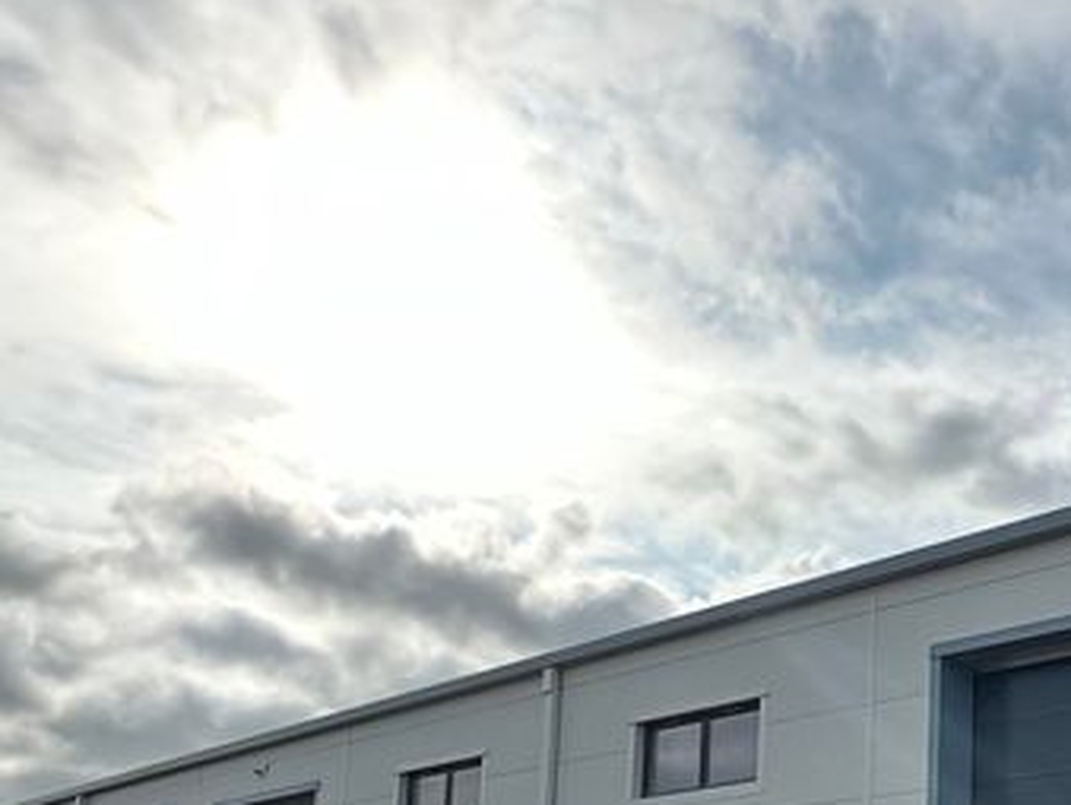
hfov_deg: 36.9
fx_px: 1424
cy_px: 851
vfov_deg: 29.0
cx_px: 1074
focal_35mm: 46
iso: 50
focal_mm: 2.22
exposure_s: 1/1147
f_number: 2.2
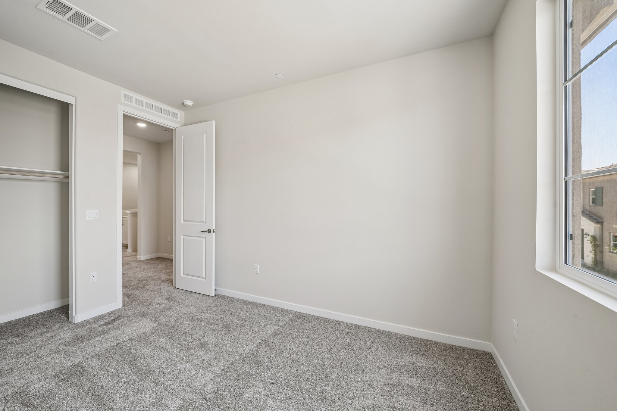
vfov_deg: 85.4
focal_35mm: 13
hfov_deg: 108.3
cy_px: 206
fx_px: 223
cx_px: 308
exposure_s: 1/30
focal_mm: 13
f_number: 8
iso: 400
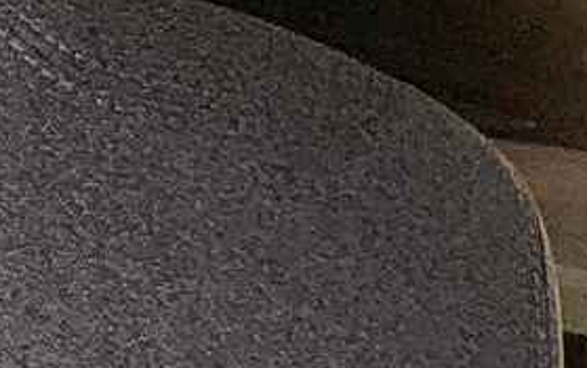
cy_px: 1125
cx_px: 1119
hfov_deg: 16.5
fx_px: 1617
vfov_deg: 9.7
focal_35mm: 101
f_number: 2.2
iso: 400
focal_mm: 2.2
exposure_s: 1/60
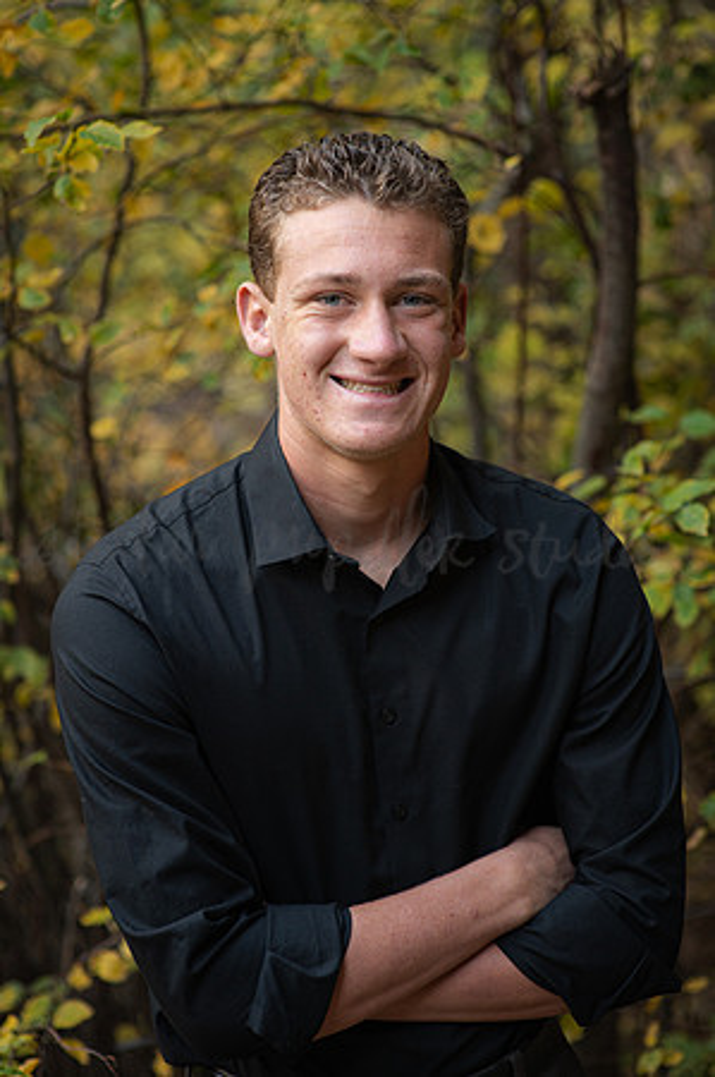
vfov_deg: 23.9
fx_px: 2538
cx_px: 358
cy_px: 538
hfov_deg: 16.0
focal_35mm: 85
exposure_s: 1/320
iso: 640
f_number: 2.5
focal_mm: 85
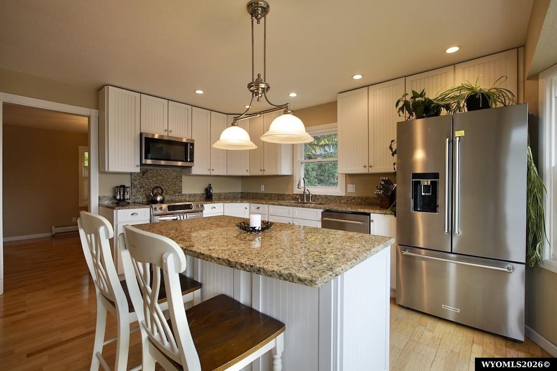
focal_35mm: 16
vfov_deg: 73.7
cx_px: 278
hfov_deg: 96.7
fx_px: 248
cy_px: 186
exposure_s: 1/160
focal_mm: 11
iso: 400
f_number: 4
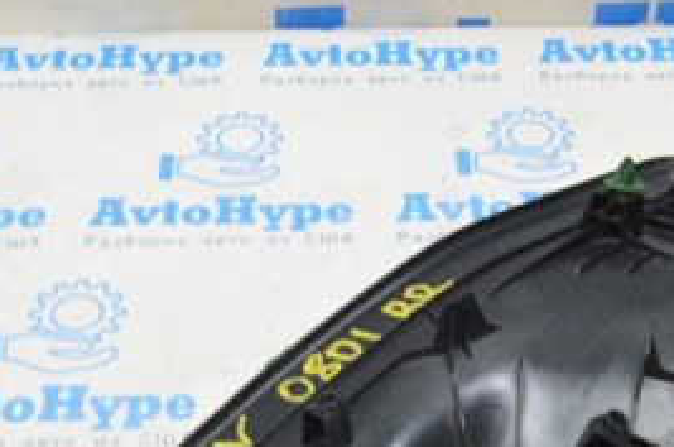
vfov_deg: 18.3
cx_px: 381
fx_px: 1346
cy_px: 466
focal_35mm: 72
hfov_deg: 28.1
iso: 6400
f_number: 20
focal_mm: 20
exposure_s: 1/15
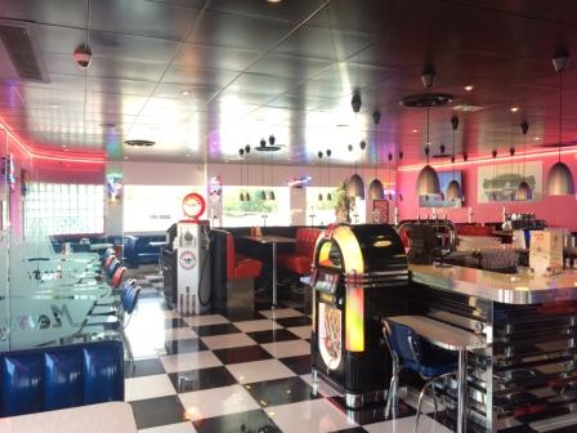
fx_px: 483
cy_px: 216
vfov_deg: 48.2
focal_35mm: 29
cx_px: 288
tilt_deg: -2.2
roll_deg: +0.5
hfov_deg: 61.7
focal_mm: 4.15
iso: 32
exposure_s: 1/50
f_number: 2.2
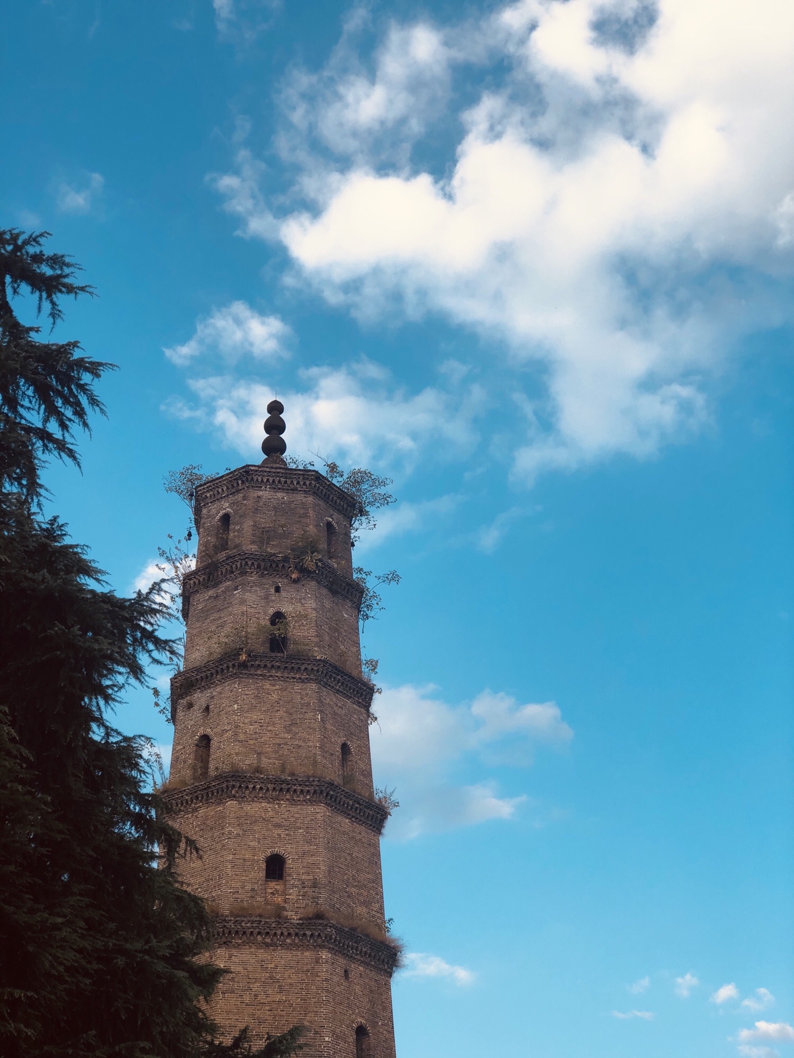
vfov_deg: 33.8
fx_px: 1743
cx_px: 397
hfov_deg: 25.7
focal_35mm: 57
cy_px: 529
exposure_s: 1/407
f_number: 2.8
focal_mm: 6.6
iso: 20
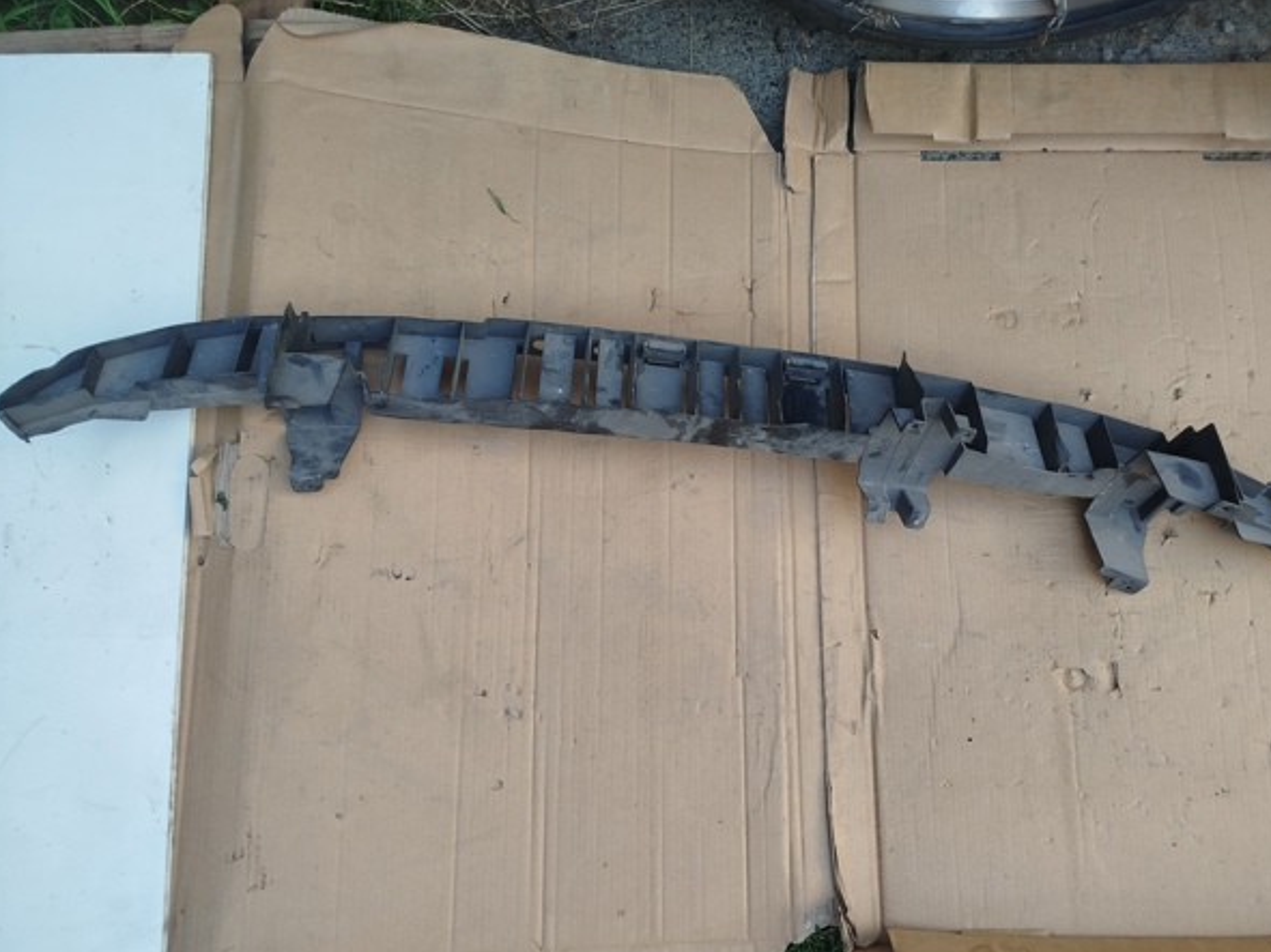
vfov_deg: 53.0
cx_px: 680
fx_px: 954
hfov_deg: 67.2
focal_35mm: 26
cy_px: 477
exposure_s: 1/50
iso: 64
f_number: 1.7
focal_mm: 5.31
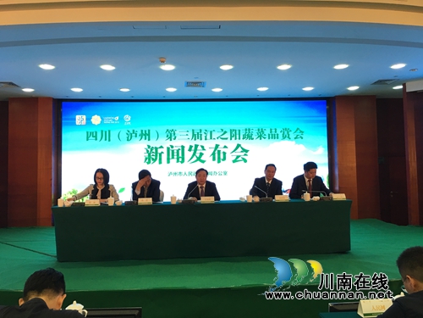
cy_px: 159
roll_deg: +0.4
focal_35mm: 29
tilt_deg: +3.5
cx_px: 212
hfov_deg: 61.7
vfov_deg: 48.2
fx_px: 354
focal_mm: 4.15
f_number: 2.2
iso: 50
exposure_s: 1/33
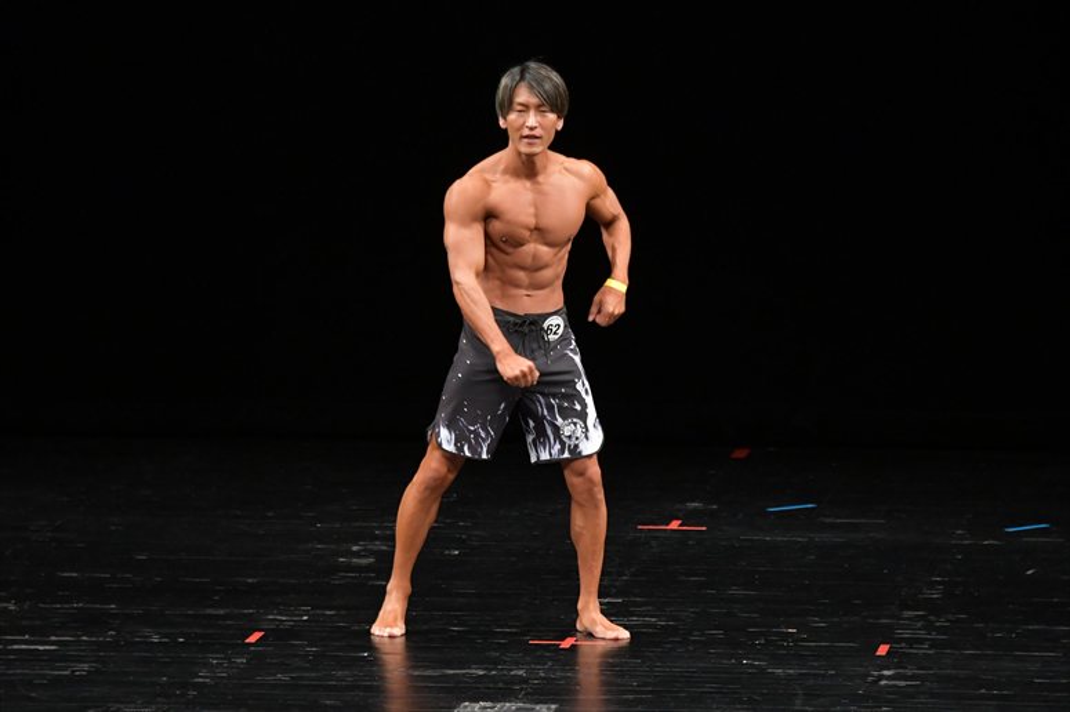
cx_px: 535
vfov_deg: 4.8
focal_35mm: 285
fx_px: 8467
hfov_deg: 7.2
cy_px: 356
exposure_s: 1/400
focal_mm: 190
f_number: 5.6
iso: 3200
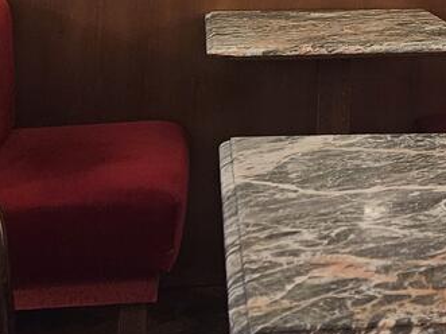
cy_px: -175
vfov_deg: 16.7
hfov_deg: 23.7
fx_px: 1030
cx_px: 407
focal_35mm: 80
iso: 640
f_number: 1.8
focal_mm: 5.4
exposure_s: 1/50
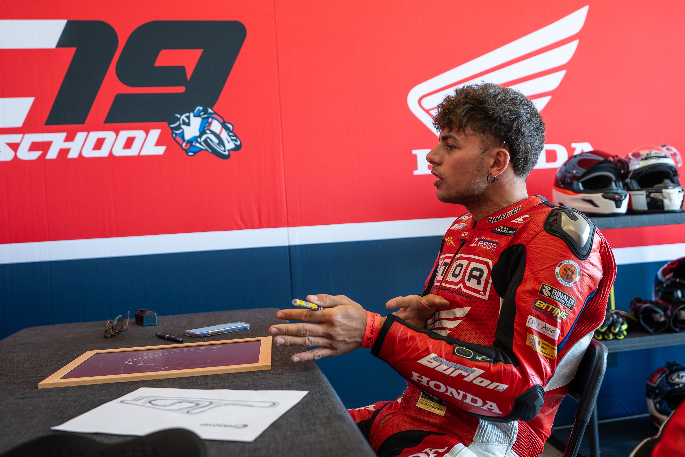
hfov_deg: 61.9
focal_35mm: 30
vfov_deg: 43.6
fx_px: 571
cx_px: 342
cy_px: 228
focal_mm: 20
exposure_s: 1/640
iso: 500
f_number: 2
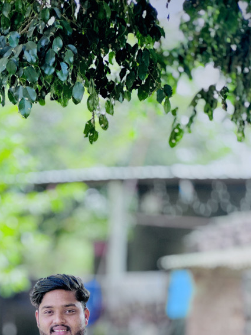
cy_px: 300
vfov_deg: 14.1
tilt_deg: +0.9
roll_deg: -2.3
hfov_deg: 10.6
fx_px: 1344
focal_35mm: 139
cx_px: 64
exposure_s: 1/130
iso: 20
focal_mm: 9
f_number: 2.8
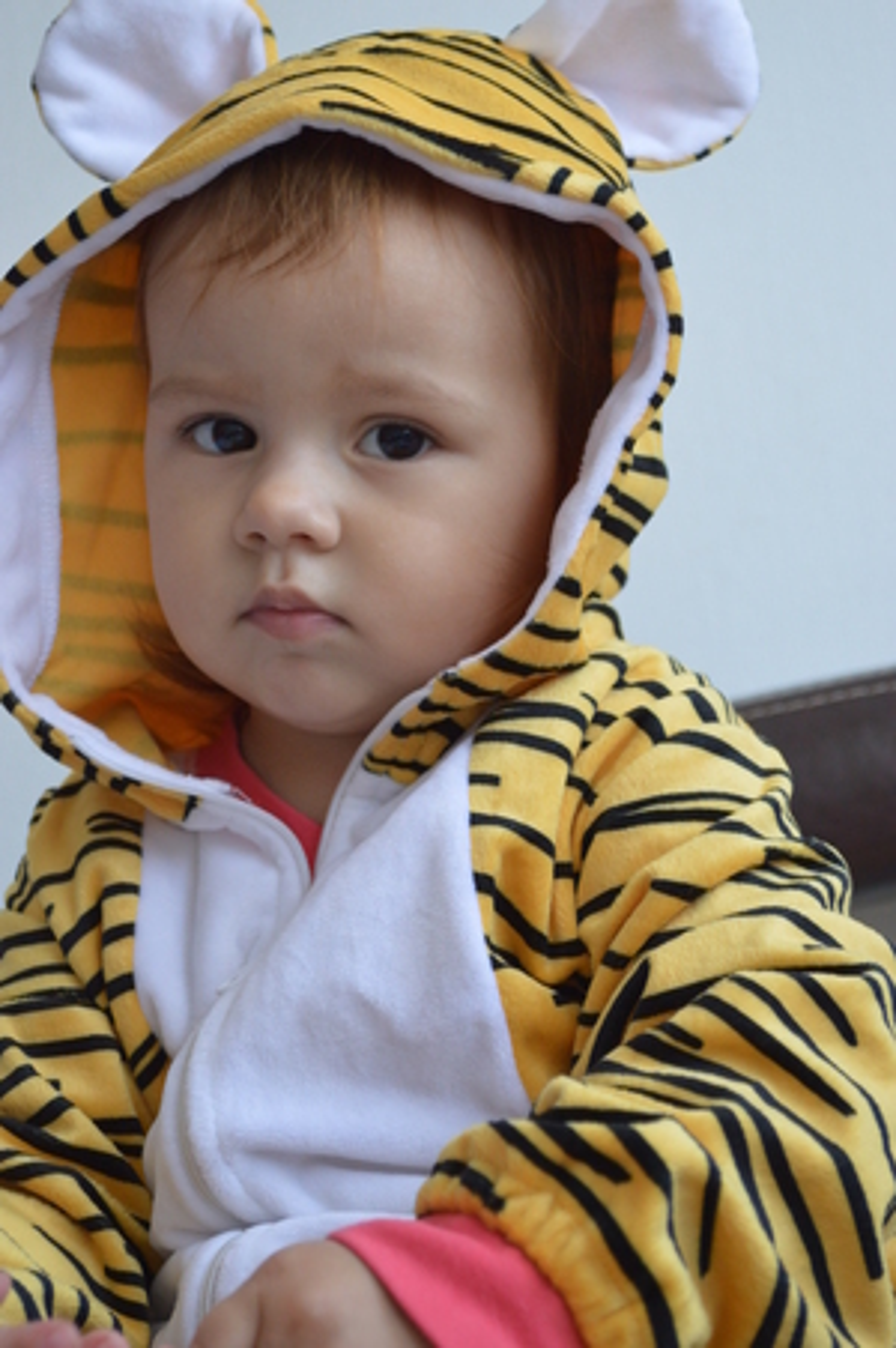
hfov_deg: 20.6
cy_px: 674
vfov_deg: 30.5
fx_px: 2468
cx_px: 448
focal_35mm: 66
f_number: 5.3
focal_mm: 44
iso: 800
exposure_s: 1/25
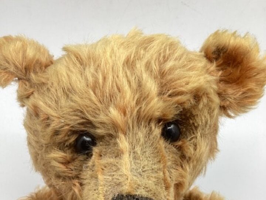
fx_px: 238
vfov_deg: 45.4
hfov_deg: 58.4
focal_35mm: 31
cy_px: 100
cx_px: 133
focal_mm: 3.3
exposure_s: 1/100
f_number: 2.4
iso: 25
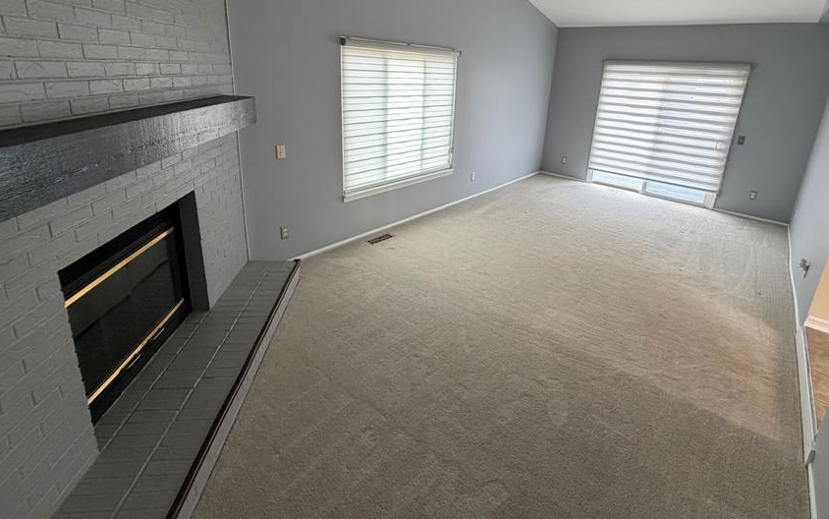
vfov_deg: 63.9
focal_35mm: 18
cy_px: 187
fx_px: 407
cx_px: 443
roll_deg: -3.4
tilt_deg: -15.7
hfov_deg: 90.9
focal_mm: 2.22
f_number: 2.2
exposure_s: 1/60
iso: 160
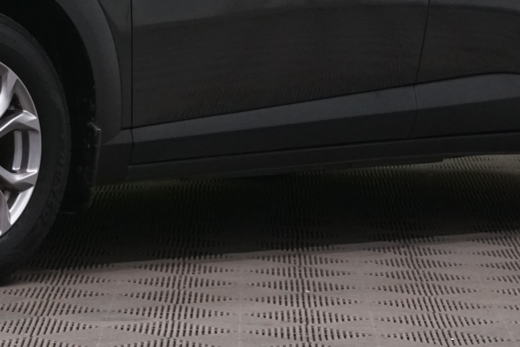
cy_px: -142
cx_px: 54
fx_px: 3322
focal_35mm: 230
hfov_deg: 8.9
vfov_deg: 5.9
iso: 2000
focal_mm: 70
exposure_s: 1/25
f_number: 9
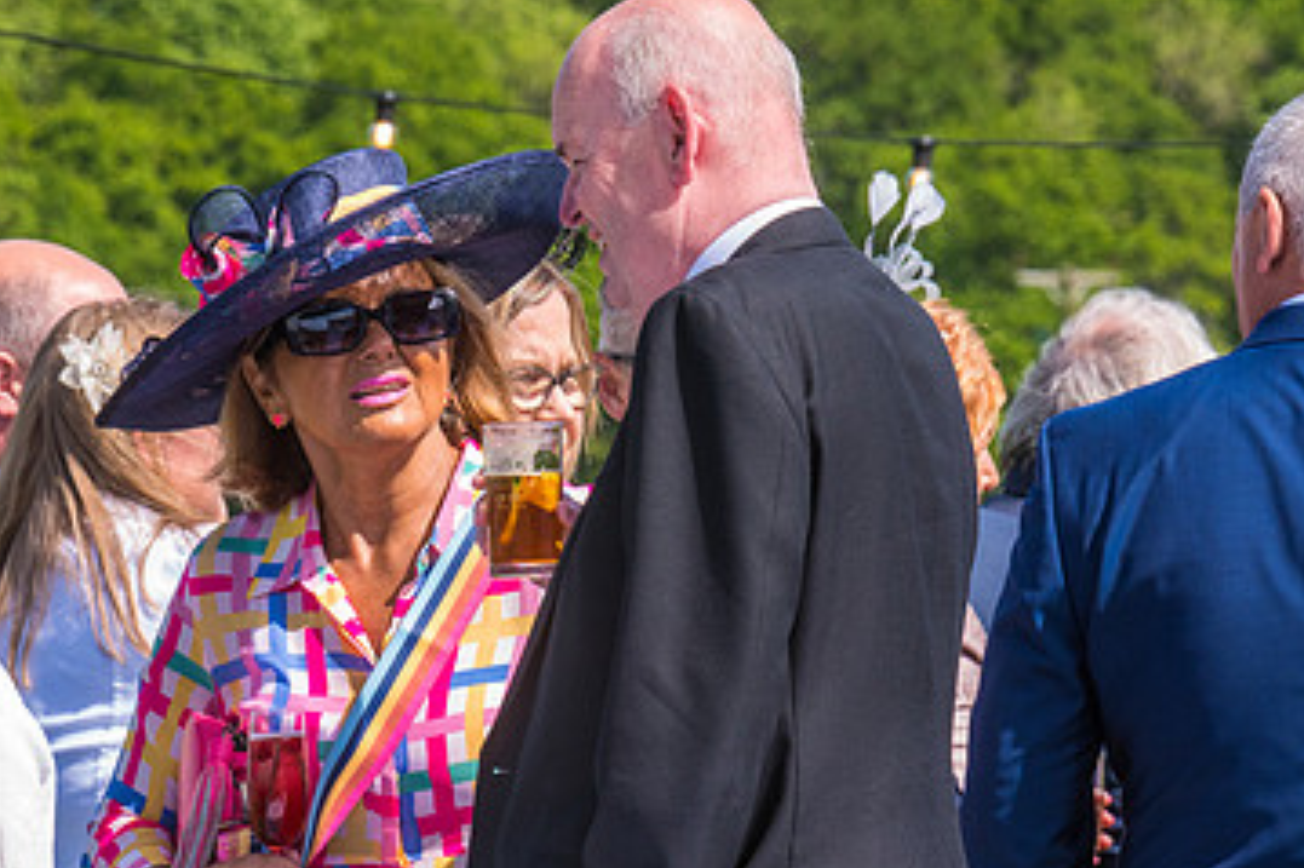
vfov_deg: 3.1
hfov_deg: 4.7
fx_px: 15785
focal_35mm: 436
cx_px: 559
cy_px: 625
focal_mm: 270
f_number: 22
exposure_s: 1/400
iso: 1600
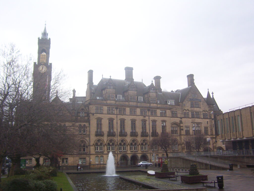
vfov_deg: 39.8
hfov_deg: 51.2
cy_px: 96
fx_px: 265
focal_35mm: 36
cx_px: 127
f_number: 2.76
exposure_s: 1/149
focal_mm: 5.54
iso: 100
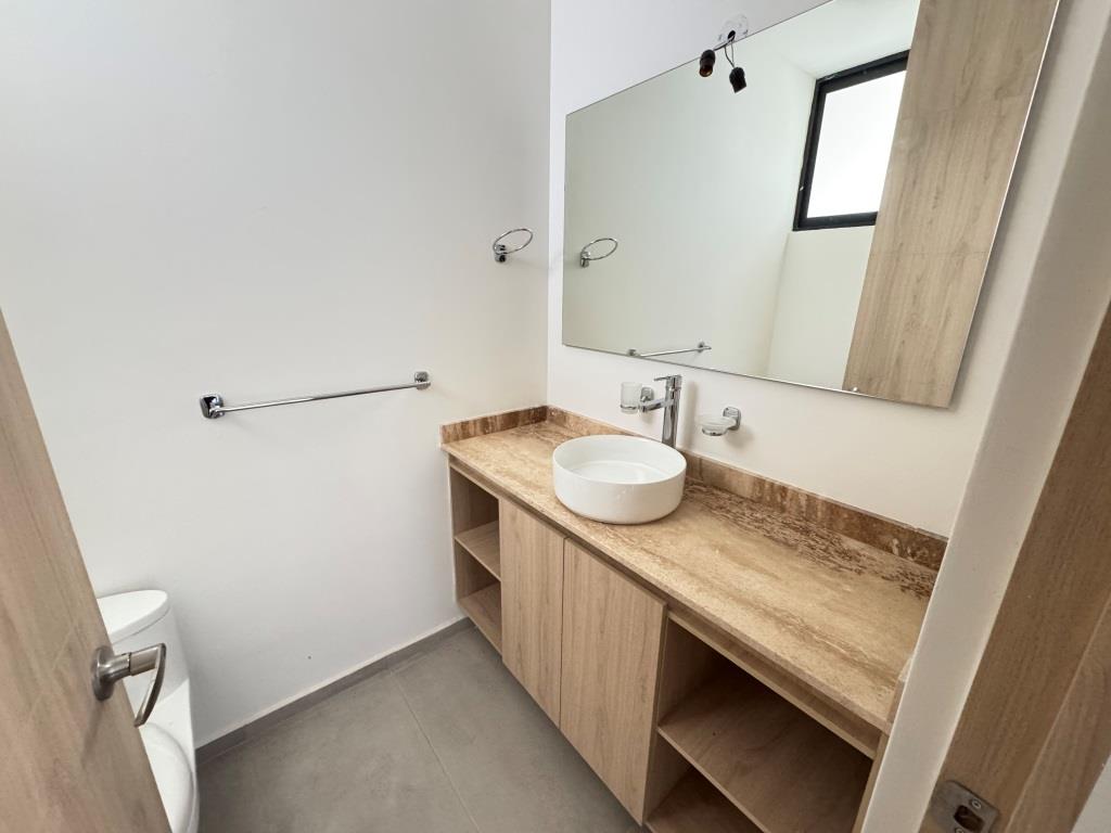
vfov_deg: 85.7
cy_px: 416
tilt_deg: -16.2
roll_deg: -0.4
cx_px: 556
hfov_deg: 102.1
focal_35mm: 14
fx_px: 449
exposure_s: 1/60
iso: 640
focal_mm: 2.22
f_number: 2.2
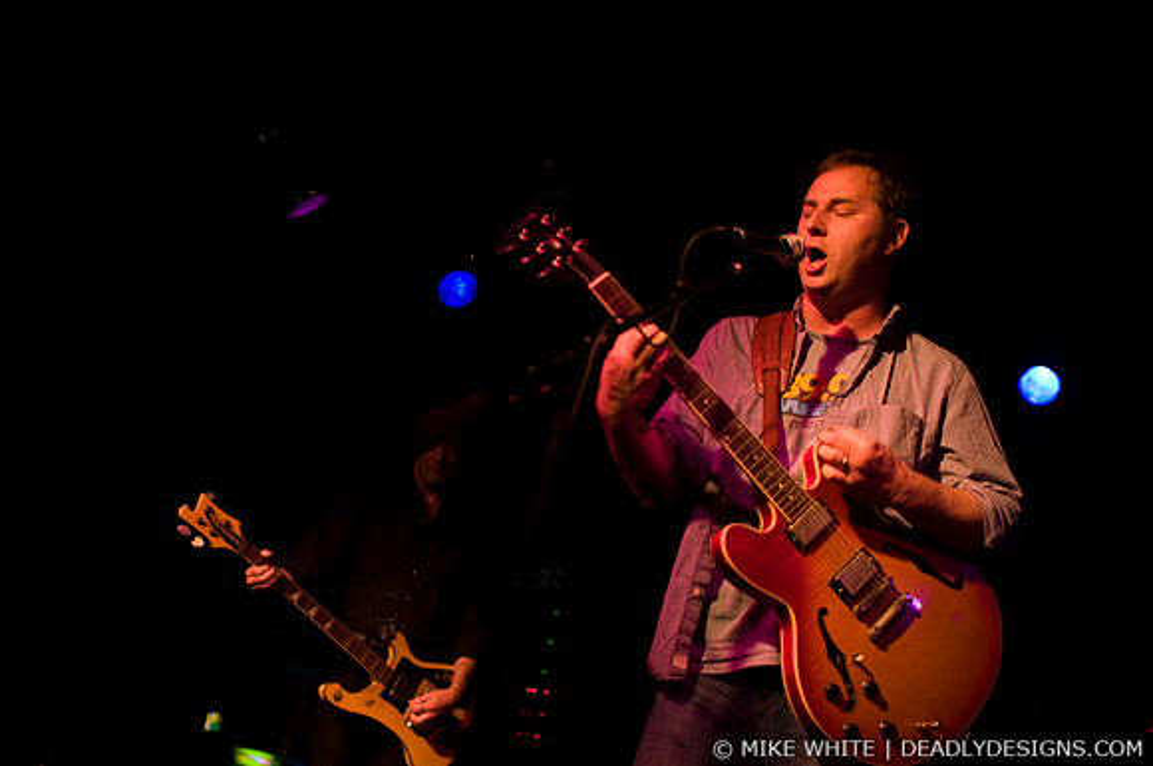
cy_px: 383
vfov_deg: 29.8
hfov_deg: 43.7
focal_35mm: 45
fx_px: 1439
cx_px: 576
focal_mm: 30
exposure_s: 1/100
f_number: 1.8
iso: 1000
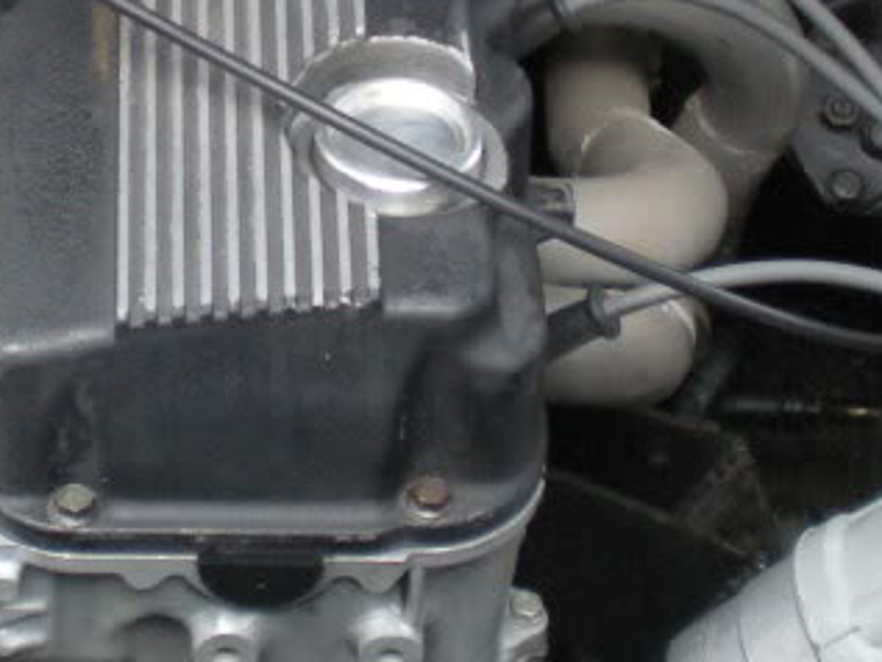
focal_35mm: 142
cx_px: 181
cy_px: -6
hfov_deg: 13.8
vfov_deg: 10.4
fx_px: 3619
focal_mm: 7.4
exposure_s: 1/31
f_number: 3.5
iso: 200
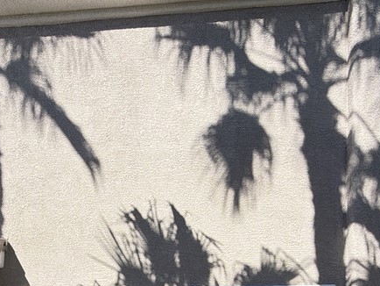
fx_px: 362
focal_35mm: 33
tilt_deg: -0.4
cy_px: 330
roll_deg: +0.0
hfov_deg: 54.6
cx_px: 140
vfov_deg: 35.4
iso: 40
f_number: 2.2
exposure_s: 1/596
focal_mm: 2.22
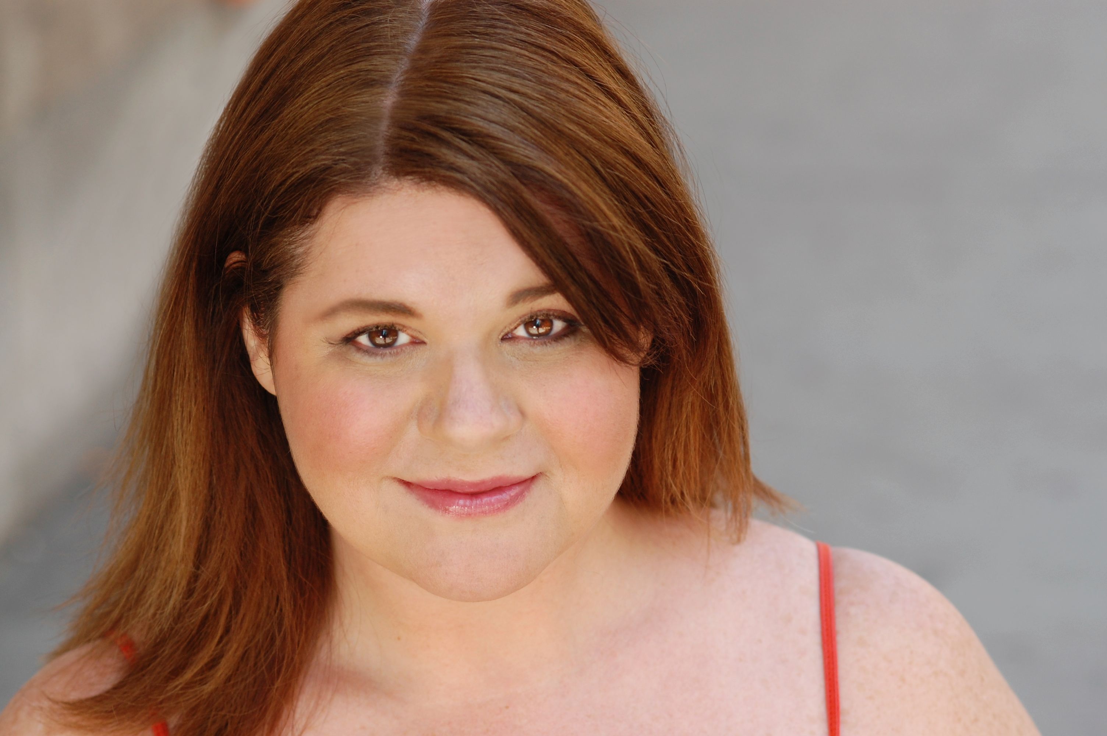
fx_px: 3917
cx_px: 554
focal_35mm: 128
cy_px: 368
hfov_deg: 16.1
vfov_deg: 10.7
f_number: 4.5
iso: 400
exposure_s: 1/250
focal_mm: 85
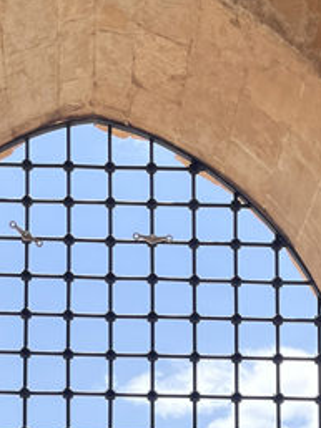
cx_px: 118
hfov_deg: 17.1
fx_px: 1065
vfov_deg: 20.1
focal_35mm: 86
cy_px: 610
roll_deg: +0.1
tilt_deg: +7.4
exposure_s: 1/3311
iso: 50
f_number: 1.6
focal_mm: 5.1
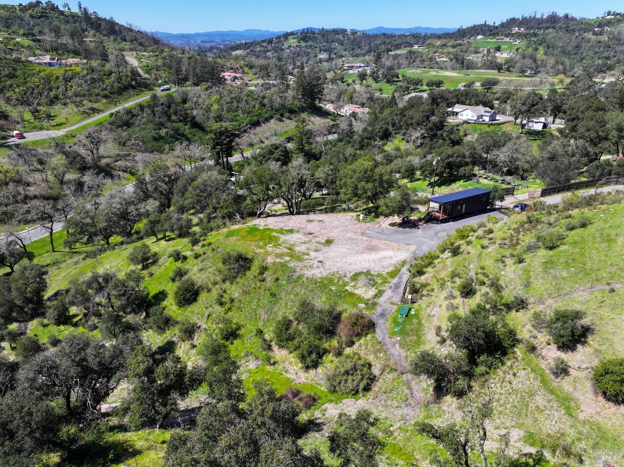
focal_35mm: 24
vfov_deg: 56.8
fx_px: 432
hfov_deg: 71.6
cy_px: 234
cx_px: 312
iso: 120
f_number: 2.8
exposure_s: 1/1250
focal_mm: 12.29
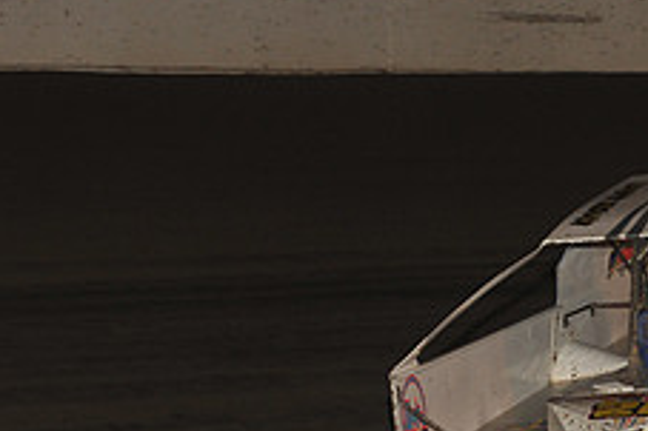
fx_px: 5522
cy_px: 348
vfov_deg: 4.5
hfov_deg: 6.7
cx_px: 662
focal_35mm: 307
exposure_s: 1/320
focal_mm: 120
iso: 800
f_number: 6.3
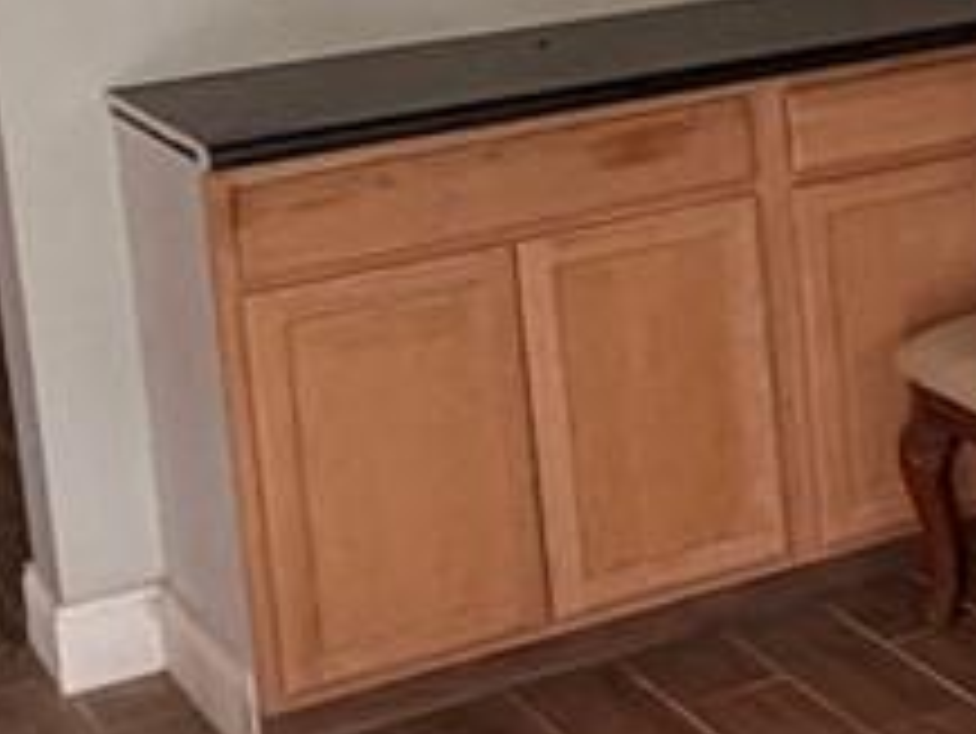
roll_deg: +2.2
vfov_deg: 13.9
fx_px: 2906
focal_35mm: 103
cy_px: -189
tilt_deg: -6.8
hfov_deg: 15.2
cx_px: 1979
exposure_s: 1/121
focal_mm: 2.22
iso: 200
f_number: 2.2
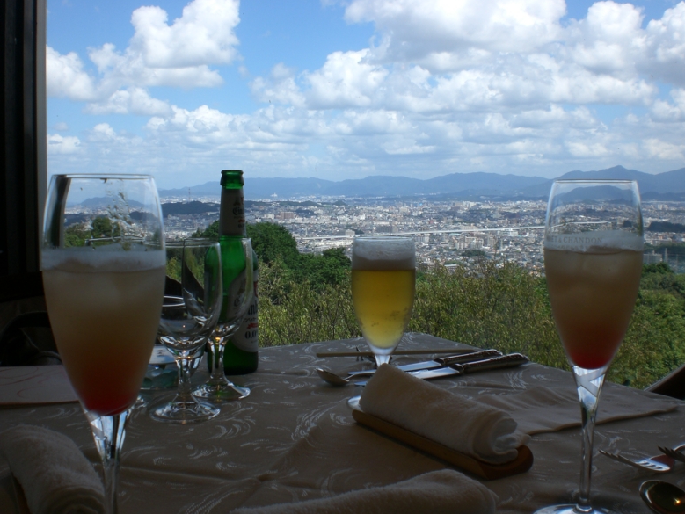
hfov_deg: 47.8
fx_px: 772
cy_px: 254
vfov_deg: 36.8
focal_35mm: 39
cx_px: 350
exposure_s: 1/500
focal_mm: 6.3
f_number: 4.4
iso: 50
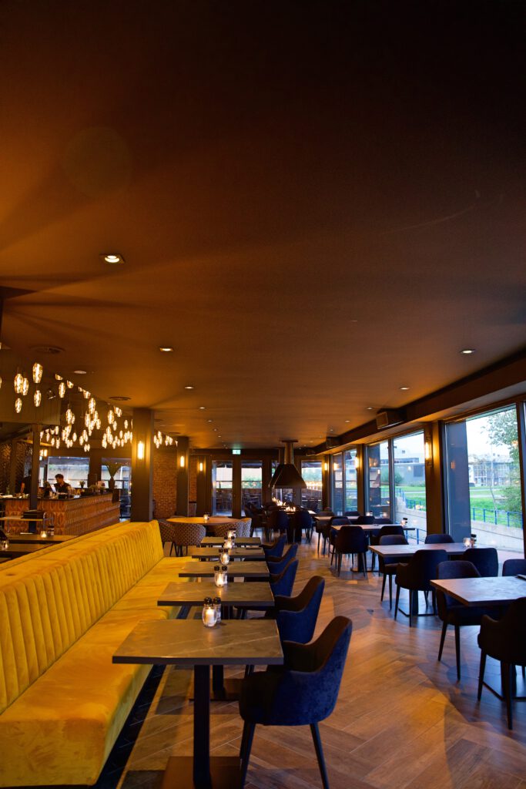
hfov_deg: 53.1
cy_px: 394
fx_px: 526
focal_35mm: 24
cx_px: 263
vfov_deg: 73.7
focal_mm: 24
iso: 640
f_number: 2.8
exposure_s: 1/50
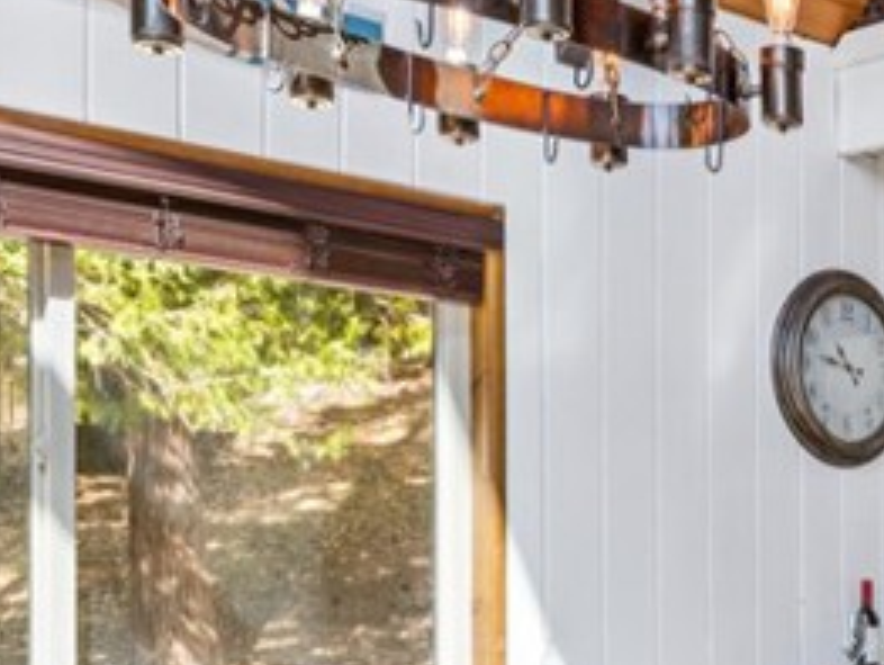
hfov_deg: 28.6
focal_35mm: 61
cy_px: 570
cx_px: 995
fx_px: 1553
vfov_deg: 23.6
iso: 100
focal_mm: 16.2
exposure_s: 1/1.67
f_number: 13
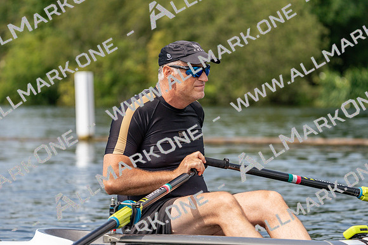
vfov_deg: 6.4
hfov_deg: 9.5
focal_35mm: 216
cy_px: 122
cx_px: 184
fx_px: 2208
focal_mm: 216
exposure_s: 1/1600
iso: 400
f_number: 5.6
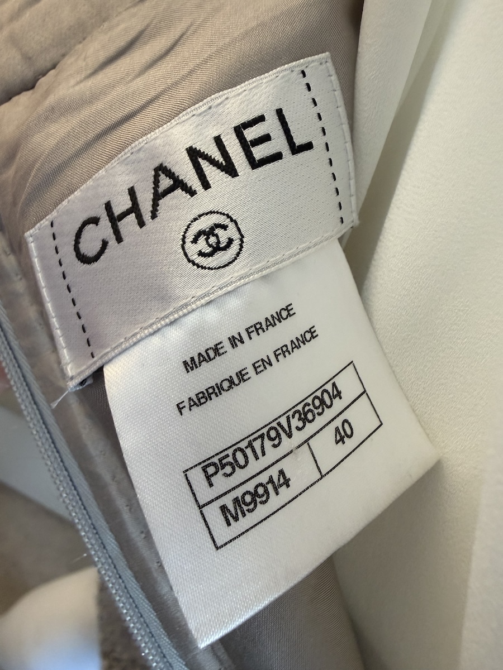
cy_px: 335
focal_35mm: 26
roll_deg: -15.2
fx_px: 504
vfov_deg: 67.3
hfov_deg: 53.1
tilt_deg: -39.6
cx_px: 252
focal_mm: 2.22
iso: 250
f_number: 2.2
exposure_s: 1/100
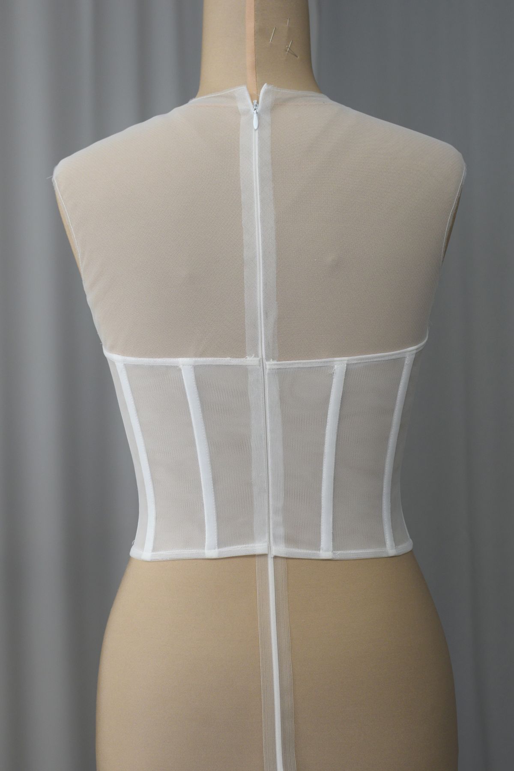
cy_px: 386
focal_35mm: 52
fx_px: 1124
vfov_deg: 37.9
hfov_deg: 25.8
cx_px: 257
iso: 400
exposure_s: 1/100
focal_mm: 35
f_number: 5
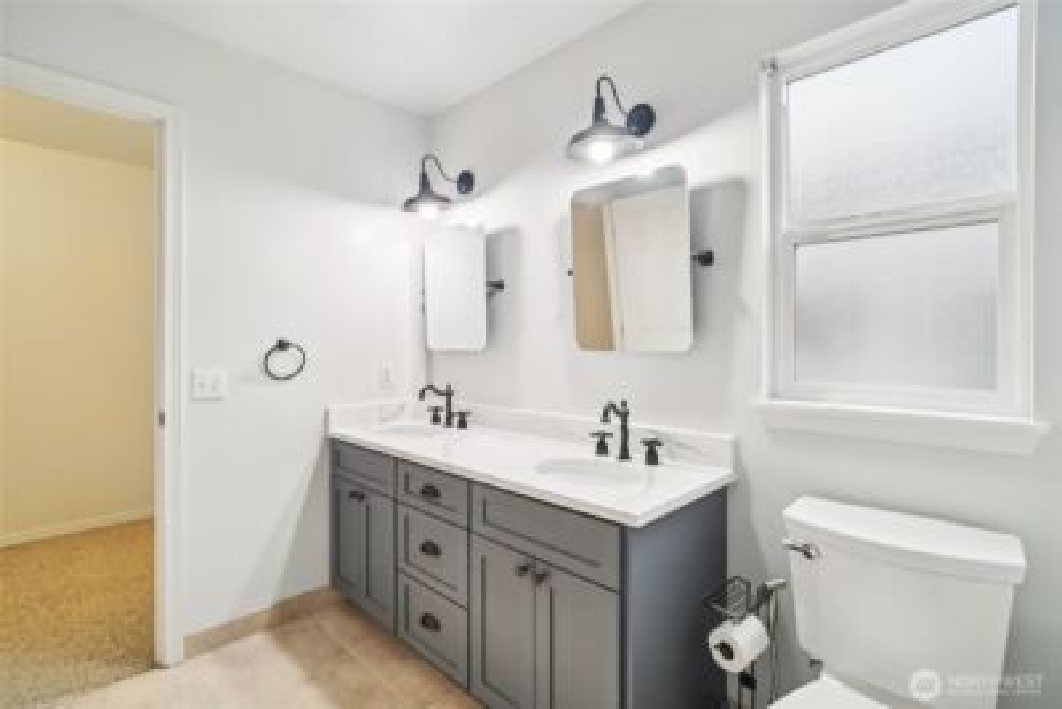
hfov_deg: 96.7
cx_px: 531
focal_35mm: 16
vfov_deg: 73.8
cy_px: 354
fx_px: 472
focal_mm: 16
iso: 1600
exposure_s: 1/50
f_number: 8
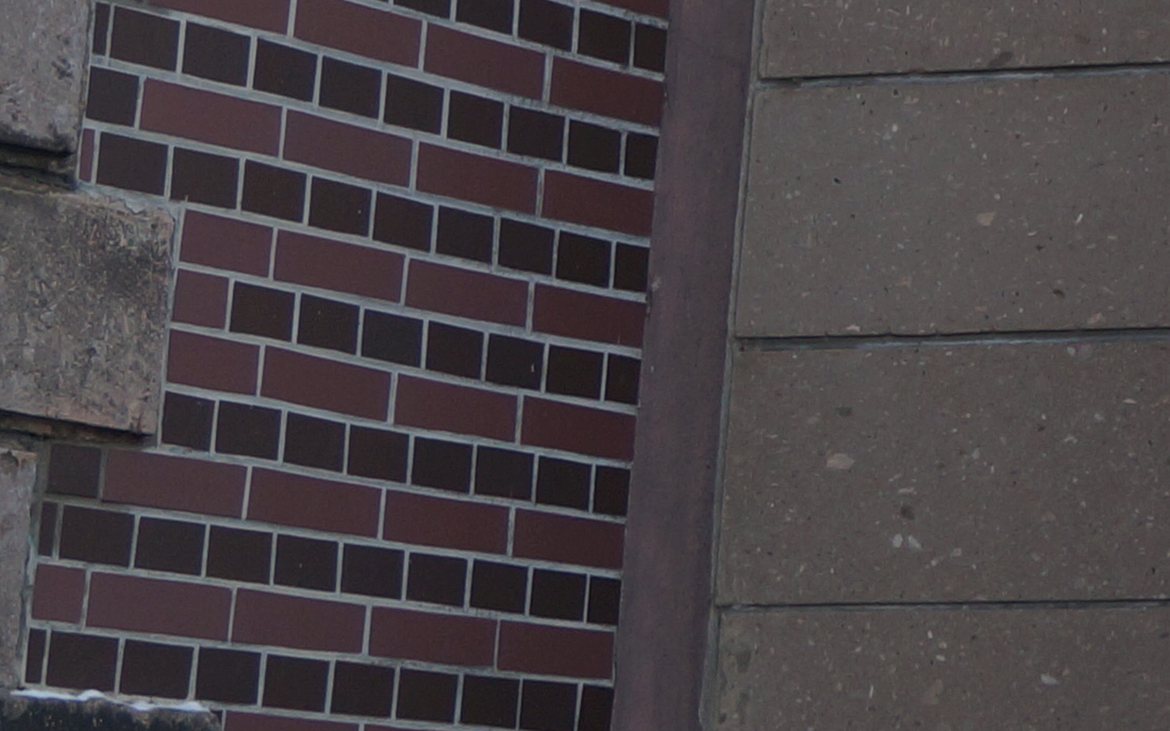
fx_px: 6089
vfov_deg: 6.7
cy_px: -727
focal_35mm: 191
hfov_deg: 9.9
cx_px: 2602
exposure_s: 1/100
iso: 100
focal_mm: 28
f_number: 5
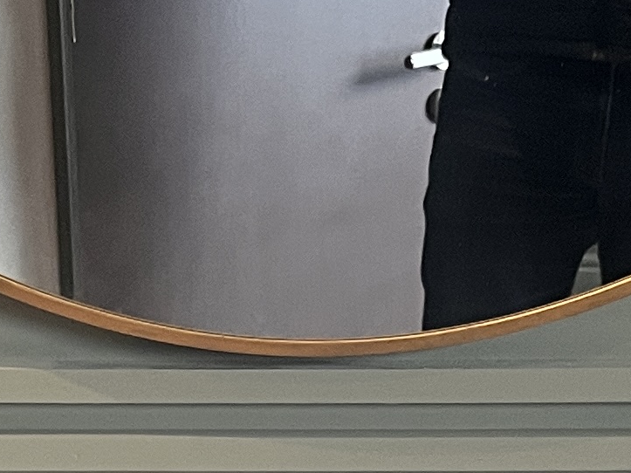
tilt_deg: -25.8
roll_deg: +1.9
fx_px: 2643
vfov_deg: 9.5
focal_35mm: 145
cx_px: 266
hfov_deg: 13.6
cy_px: 955
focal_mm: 5.1
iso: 125
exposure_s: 1/85
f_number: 1.6
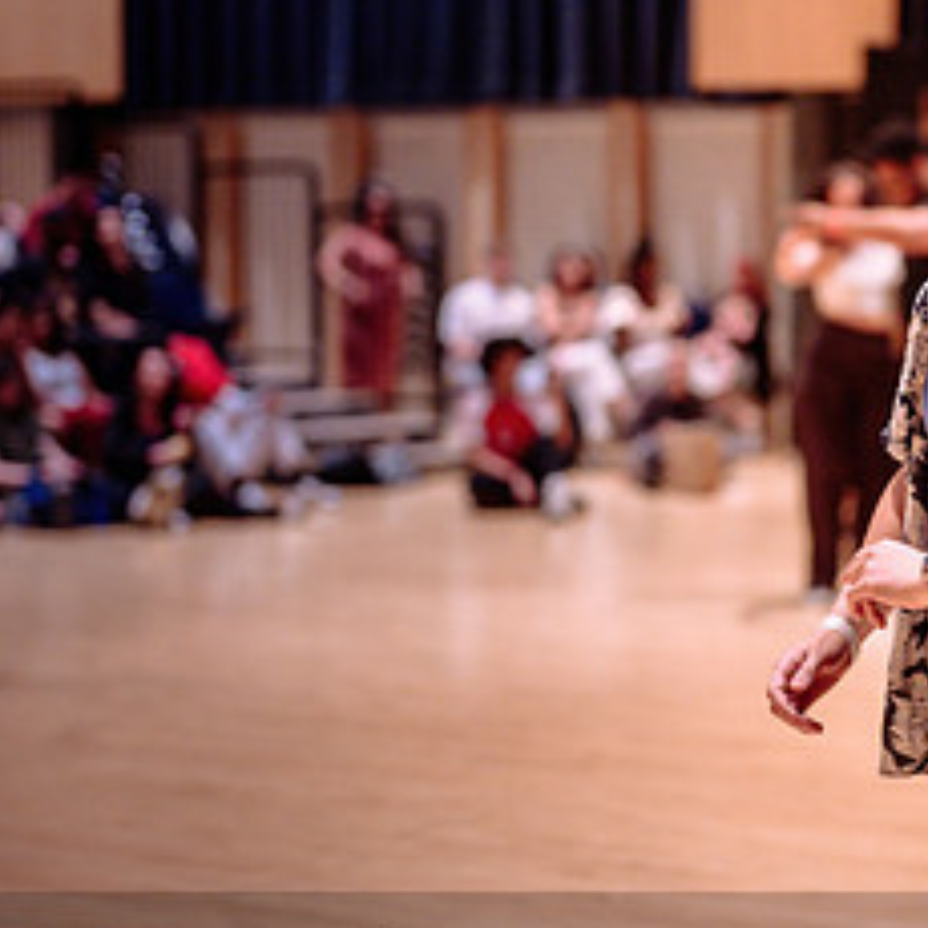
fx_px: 3245
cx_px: 904
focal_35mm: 107
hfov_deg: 16.0
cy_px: 474
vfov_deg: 16.3
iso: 1600
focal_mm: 50
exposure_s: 1/200
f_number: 1.4
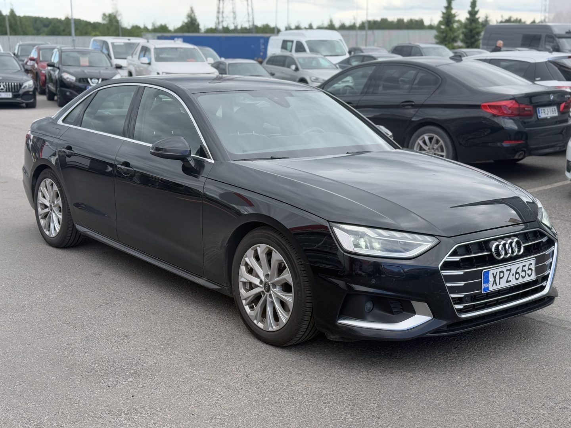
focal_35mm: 48
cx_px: 286
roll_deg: +0.5
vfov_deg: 30.3
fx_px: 792
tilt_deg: -12.1
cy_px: 214
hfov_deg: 39.7
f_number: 1.78
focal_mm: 6.76
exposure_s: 1/1116
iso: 80
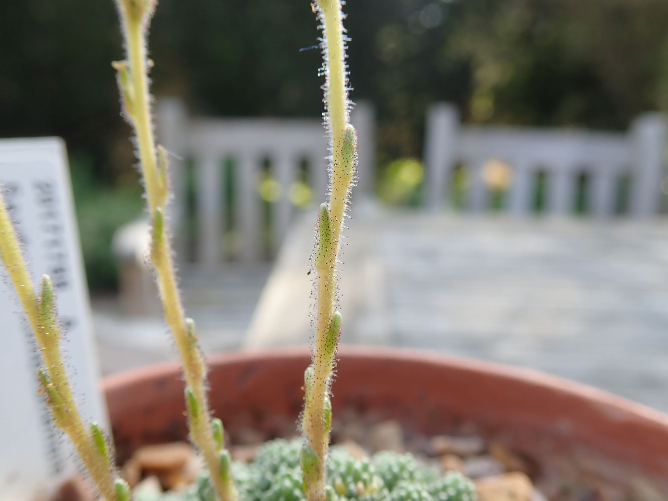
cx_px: 334
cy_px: 250
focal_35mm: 30
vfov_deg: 46.8
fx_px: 579
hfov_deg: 60.0
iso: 100
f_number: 3.2
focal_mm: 5.5
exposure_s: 1/160
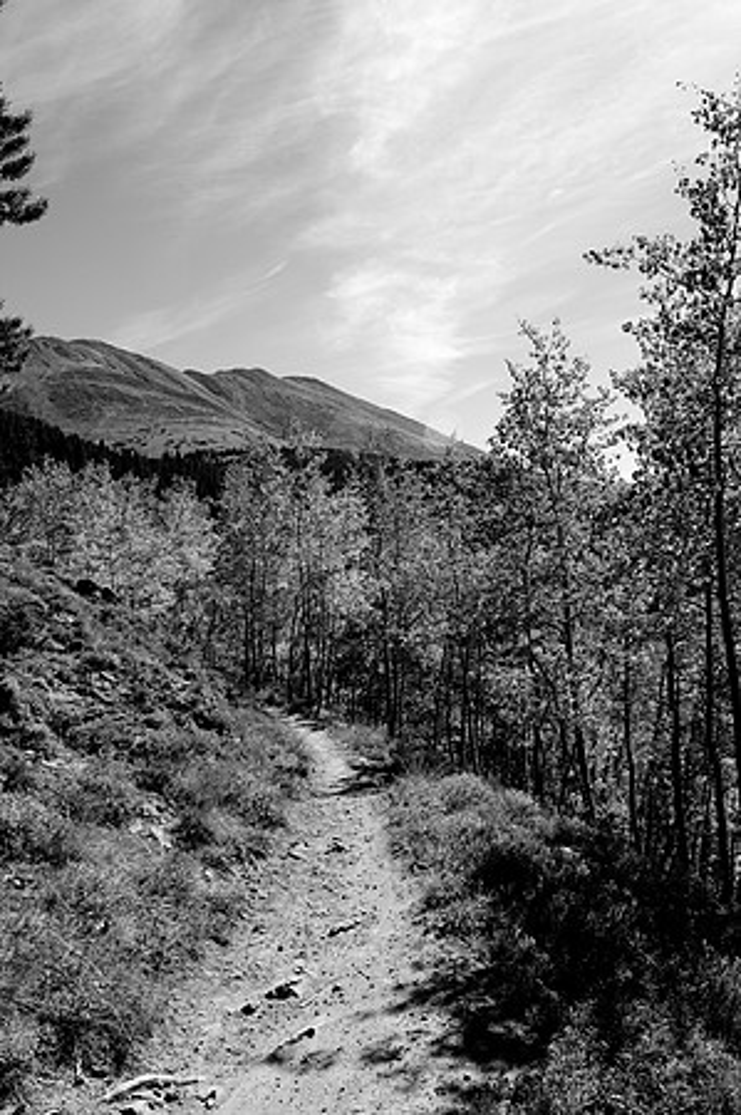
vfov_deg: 70.5
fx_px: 789
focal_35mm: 26
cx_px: 370
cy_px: 558
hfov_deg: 50.3
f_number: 8
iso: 200
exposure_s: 1/400
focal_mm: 17
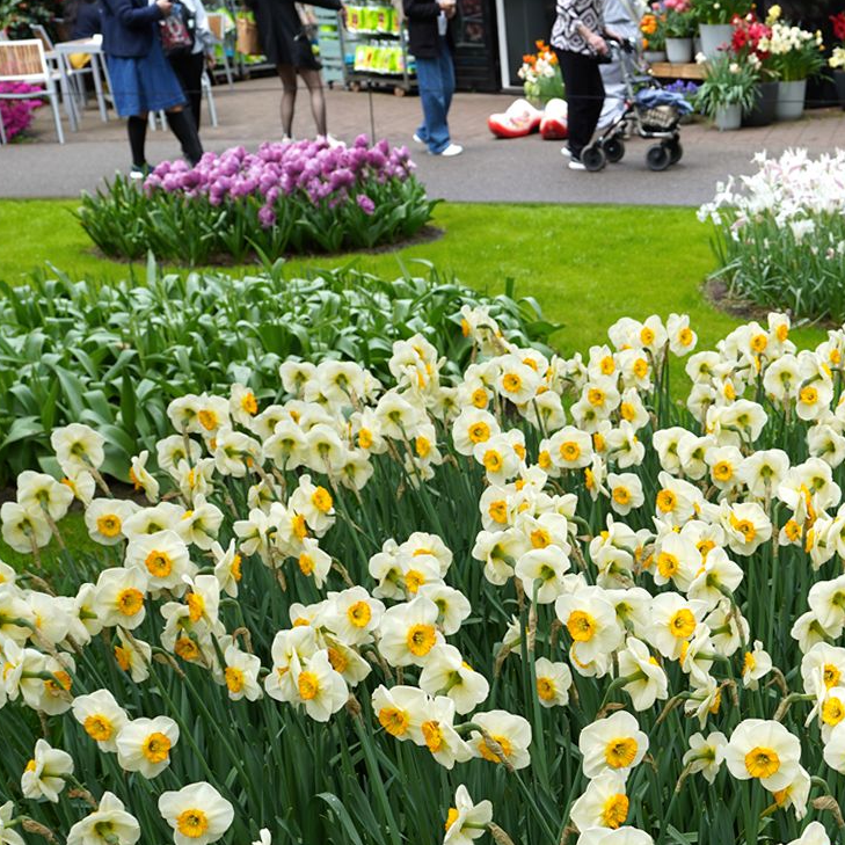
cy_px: 740
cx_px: 773
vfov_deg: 29.5
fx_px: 1547
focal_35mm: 56
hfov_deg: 29.2
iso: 100
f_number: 5.6
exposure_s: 1/100
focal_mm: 24
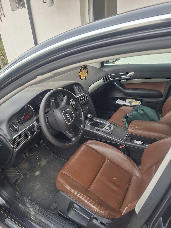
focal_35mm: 23
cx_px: 86
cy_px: 114
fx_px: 151
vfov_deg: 73.9
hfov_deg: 58.9
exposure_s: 1/108
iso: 50
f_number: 1.8
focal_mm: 5.54
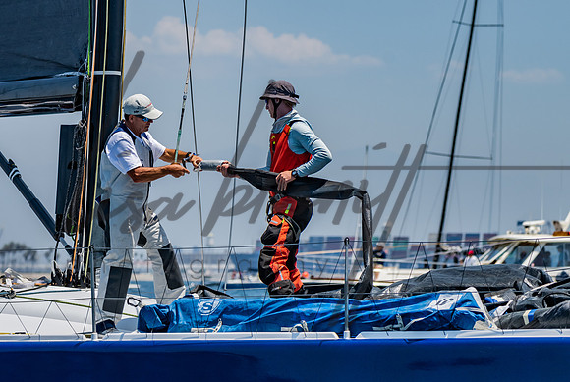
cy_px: 136
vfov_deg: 4.5
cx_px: 296
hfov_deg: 6.7
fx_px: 4846
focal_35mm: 306
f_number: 5.6
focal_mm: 175
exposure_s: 1/1600
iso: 320
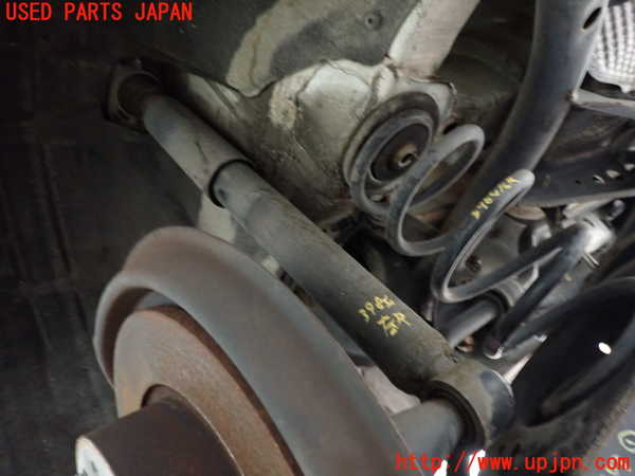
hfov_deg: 69.4
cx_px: 318
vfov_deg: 54.9
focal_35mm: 25
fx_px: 459
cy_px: 238
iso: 800
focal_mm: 4.5
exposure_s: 1/25
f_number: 2
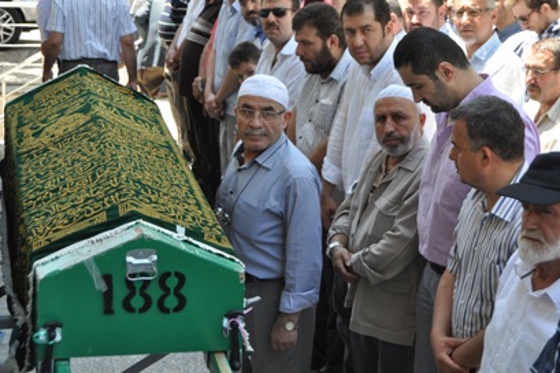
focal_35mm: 69
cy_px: 171
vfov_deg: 19.7
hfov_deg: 29.3
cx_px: 275
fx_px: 1072
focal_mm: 42
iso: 200
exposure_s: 1/125
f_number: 5.6
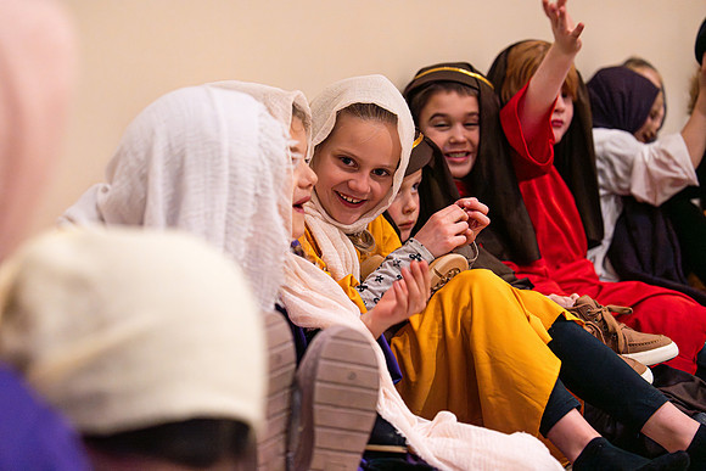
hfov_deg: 28.8
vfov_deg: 19.5
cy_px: 236
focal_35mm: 70
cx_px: 353
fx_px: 1373
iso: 1250
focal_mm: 70
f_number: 2.8
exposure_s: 1/250
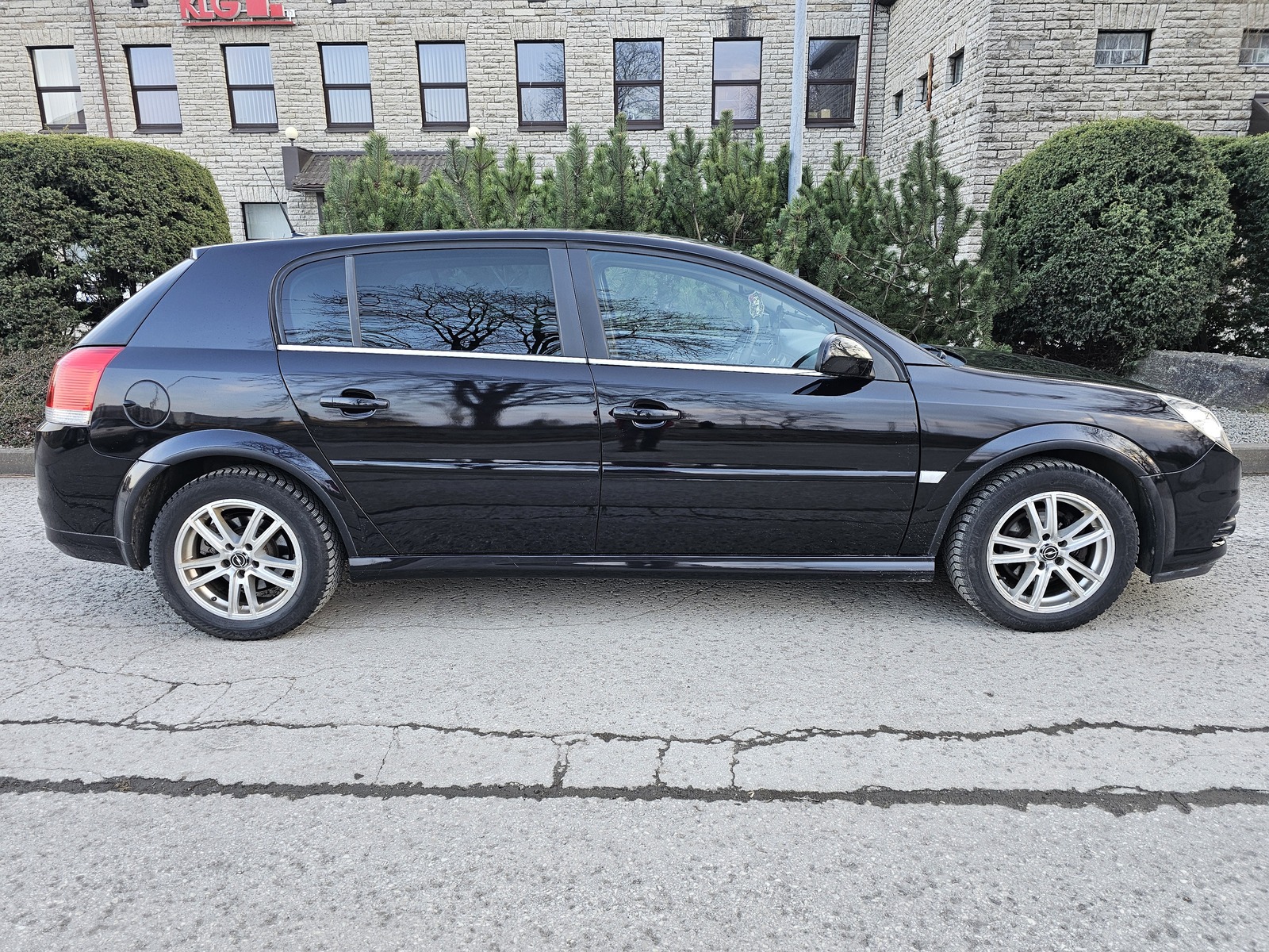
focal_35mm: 23
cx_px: 634
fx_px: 843
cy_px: 476
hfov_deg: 73.9
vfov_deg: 58.9
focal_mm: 6.3
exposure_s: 1/100
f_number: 1.7
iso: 80
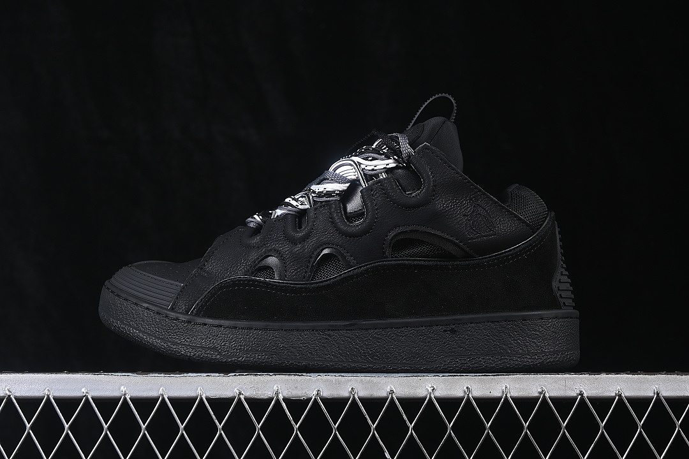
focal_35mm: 75
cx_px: 344
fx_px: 1435
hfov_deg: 27.0
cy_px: 230
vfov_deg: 18.2
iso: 160
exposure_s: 1/60
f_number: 6.3
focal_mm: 50
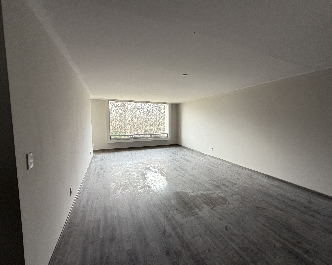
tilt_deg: -3.3
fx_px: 147
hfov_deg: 96.6
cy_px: 132
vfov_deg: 84.0
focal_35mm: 15
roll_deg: +0.3
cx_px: 178
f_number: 2.2
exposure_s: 1/121
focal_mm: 2.22
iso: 160
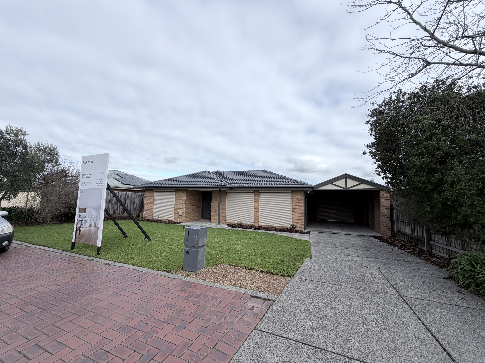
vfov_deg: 85.7
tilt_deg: +7.0
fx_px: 196
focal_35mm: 14
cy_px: 182
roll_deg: -1.3
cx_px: 242
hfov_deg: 102.1
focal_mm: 2.22
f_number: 2.2
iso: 25
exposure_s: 1/770
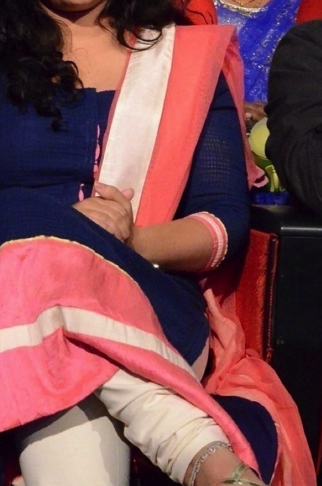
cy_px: 335
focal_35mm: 129
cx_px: 94
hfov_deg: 10.6
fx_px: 1738
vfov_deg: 15.9
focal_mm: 38
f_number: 5.6
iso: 8000
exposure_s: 1/125
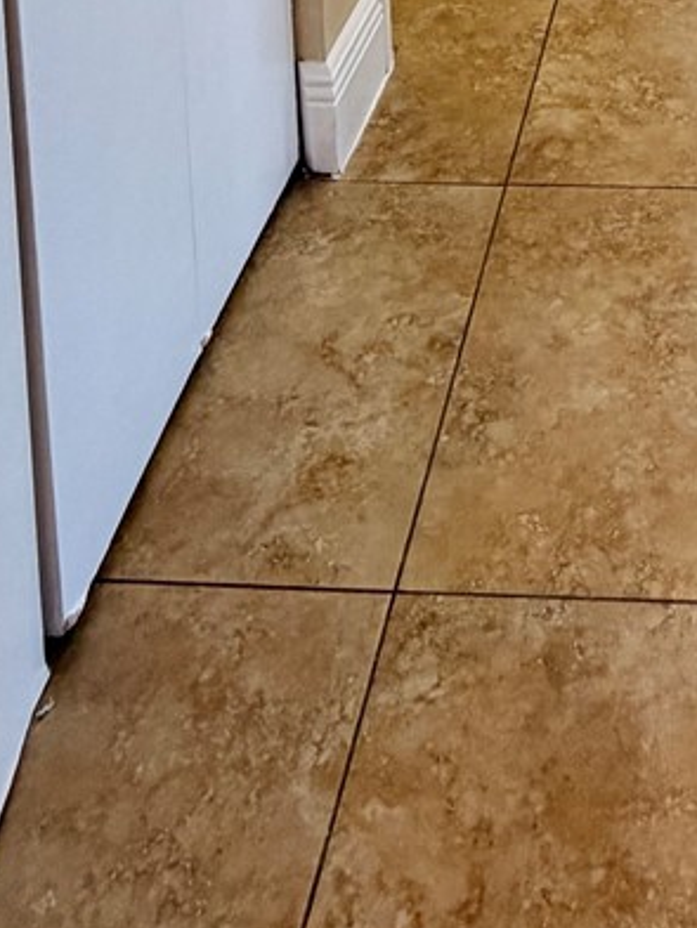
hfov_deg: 24.3
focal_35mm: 57
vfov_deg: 23.4
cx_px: 721
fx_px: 1529
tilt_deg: -8.0
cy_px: -609
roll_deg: +0.7
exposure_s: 1/120
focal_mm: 2.22
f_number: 2.2
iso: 64
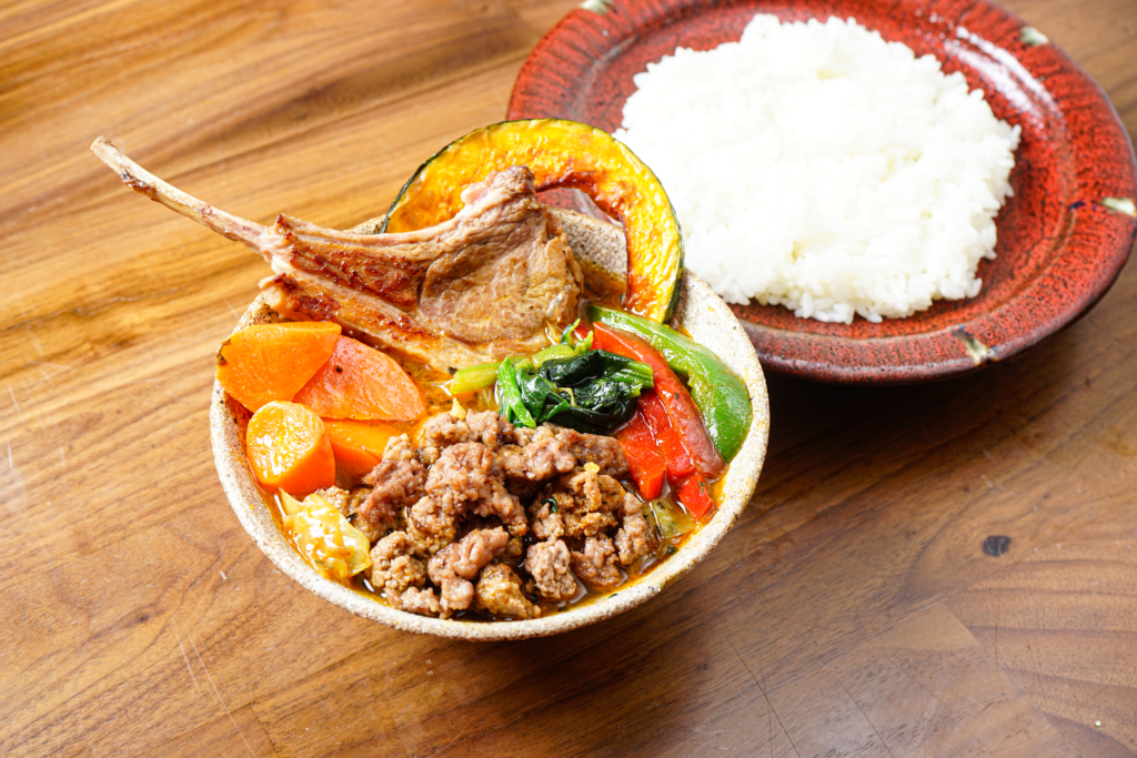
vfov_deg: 27.0
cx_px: 568
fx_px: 1579
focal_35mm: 50
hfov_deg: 39.6
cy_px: 379
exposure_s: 1/60
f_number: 8
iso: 160
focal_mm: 50
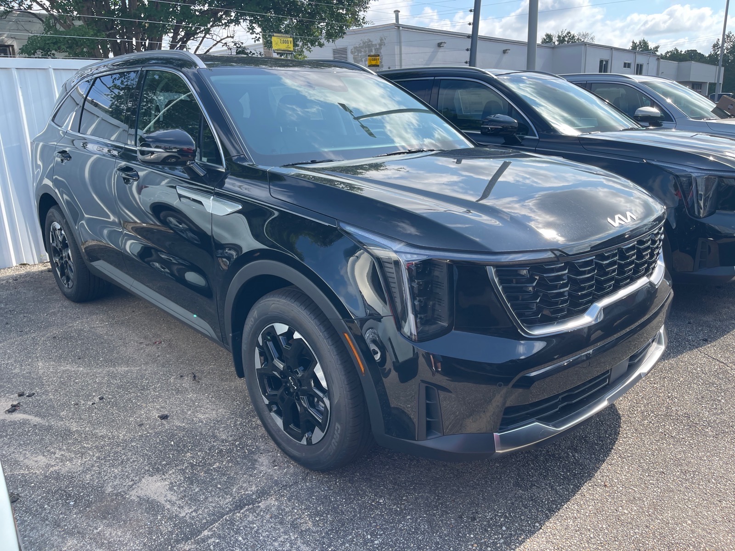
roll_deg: +3.3
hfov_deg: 67.3
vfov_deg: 53.1
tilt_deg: -16.7
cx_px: 368
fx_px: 552
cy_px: 276
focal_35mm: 26
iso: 32
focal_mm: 5.1
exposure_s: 1/1048
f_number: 1.6
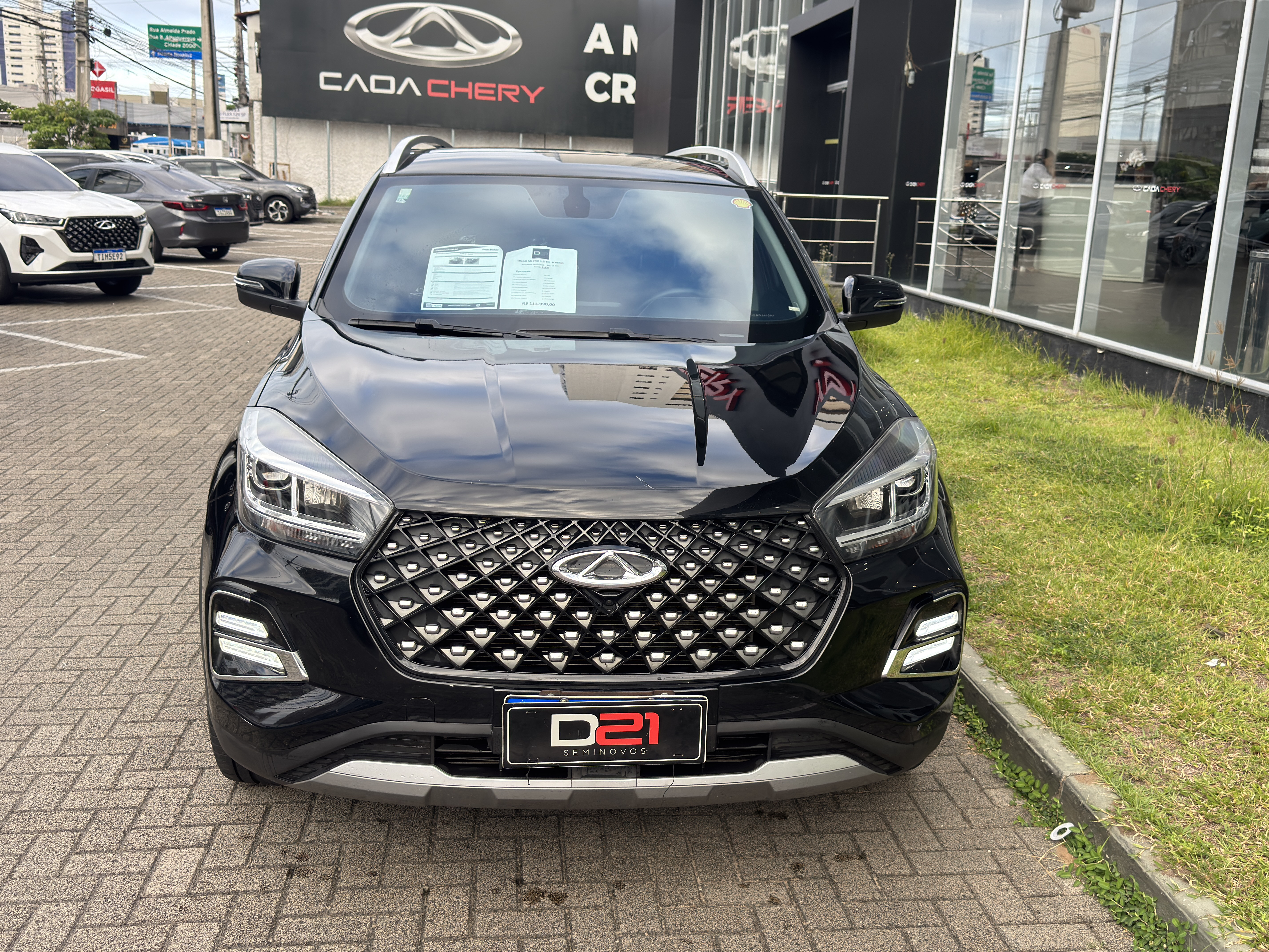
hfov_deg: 52.6
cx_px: 634
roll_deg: -2.3
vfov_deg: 40.7
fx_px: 1283
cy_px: 476
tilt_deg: -13.0
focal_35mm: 35
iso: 100
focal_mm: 6.76
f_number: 1.78
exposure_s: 1/516
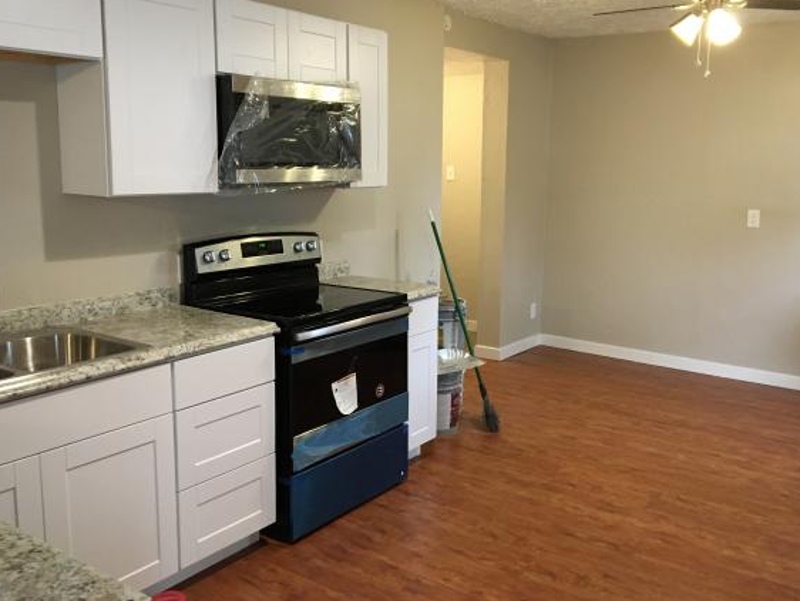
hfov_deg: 55.2
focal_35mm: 33
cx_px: 441
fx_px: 763
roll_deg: -2.9
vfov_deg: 42.9
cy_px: 275
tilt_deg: -9.5
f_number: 2.2
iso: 160
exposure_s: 1/30
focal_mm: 4.15
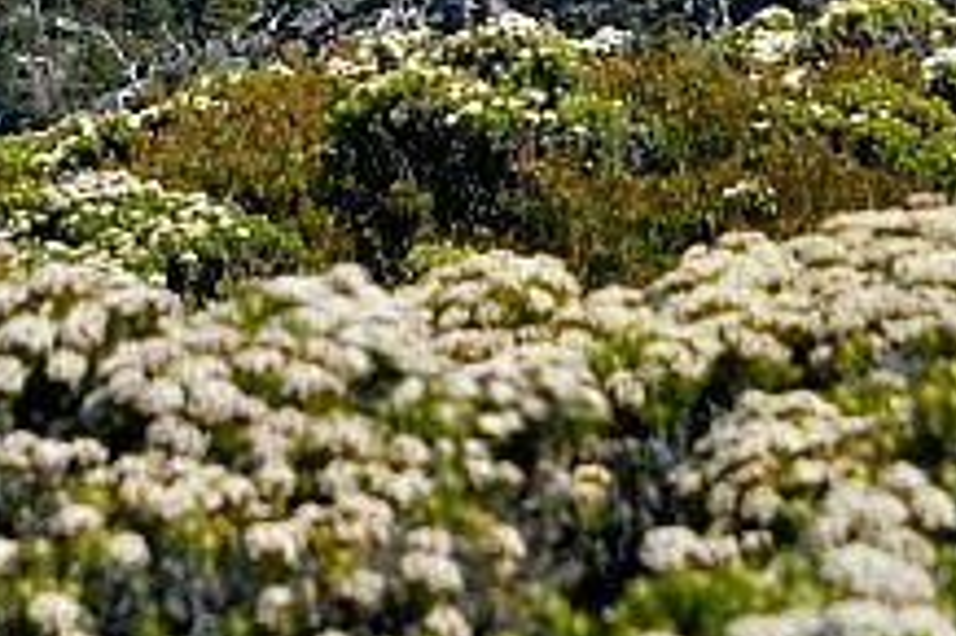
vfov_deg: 3.8
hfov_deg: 5.8
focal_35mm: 353
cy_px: -708
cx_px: 430
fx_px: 9367
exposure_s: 1/350
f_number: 11
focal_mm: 50
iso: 160
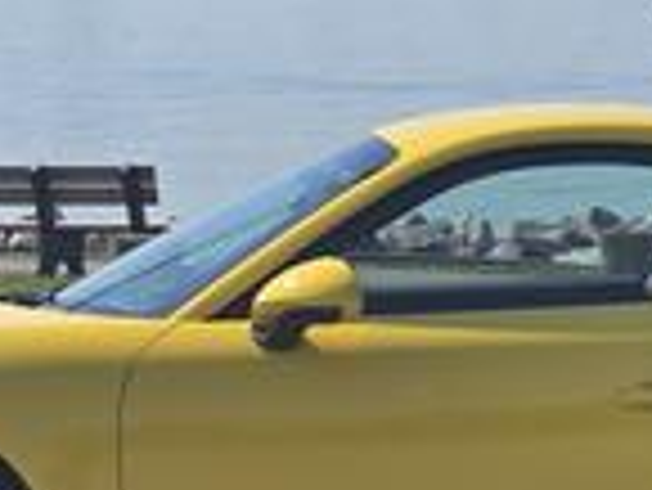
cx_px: 481
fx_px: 4524
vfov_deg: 6.2
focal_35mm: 240
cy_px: 477
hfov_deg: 8.2
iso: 50
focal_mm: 7.9
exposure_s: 1/2977
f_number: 2.4
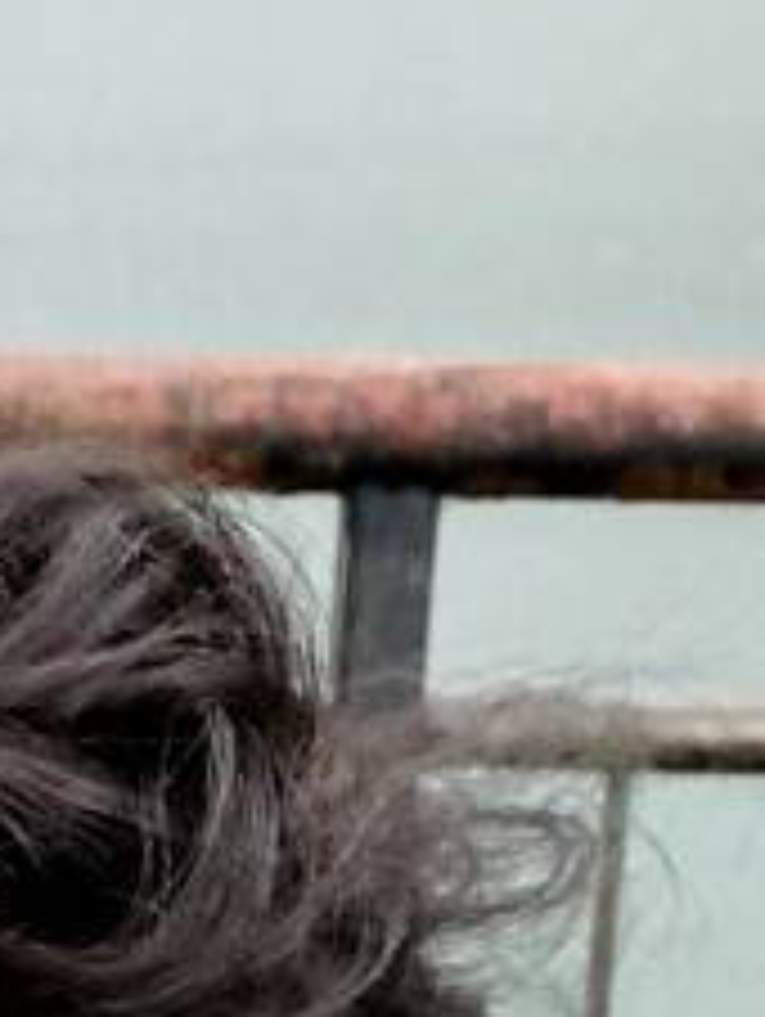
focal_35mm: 167
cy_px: 1595
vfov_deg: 11.3
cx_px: -263
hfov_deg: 8.8
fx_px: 4912
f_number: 2.2
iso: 80
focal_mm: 2.87
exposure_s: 1/72
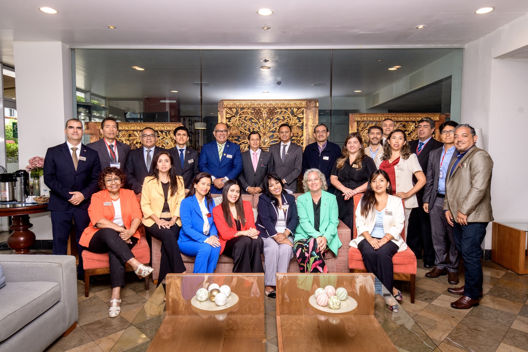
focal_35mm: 24
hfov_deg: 73.7
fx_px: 352
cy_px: 176
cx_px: 264
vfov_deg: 53.1
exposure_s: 1/200
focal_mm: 24
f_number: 6.3
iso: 640
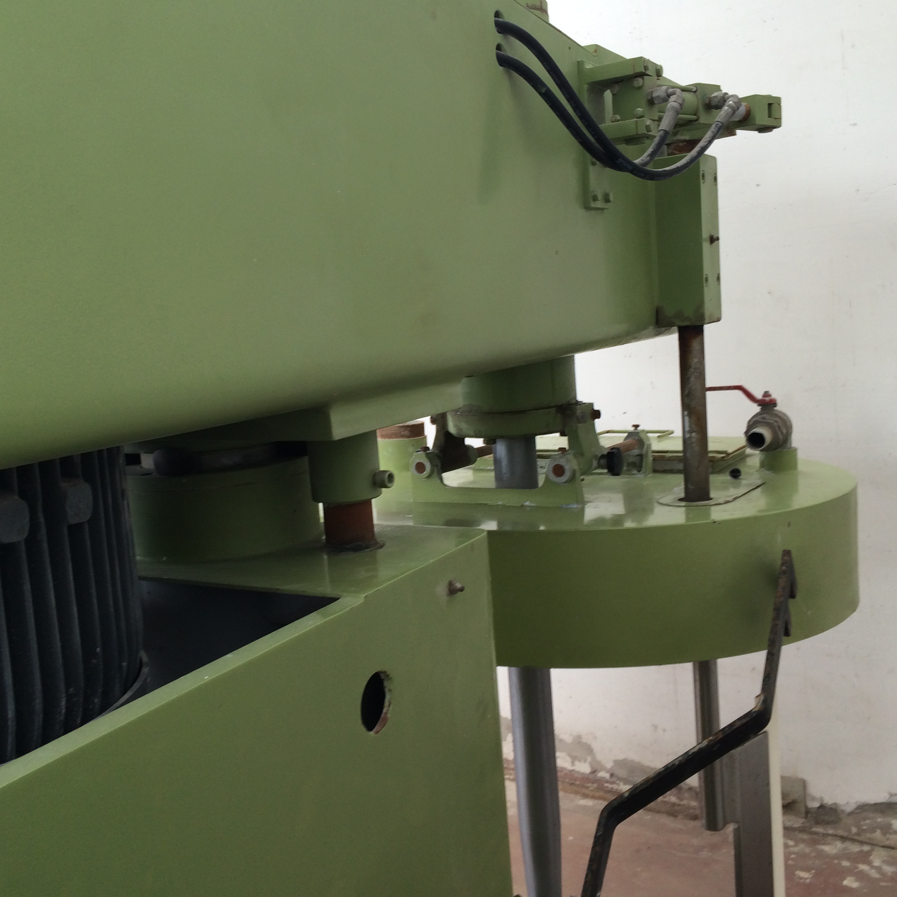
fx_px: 1026
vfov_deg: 47.2
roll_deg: +4.0
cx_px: 384
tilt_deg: -7.6
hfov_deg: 47.1
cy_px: 447
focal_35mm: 35
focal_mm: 4.15
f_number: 2.2
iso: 32
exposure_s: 1/50
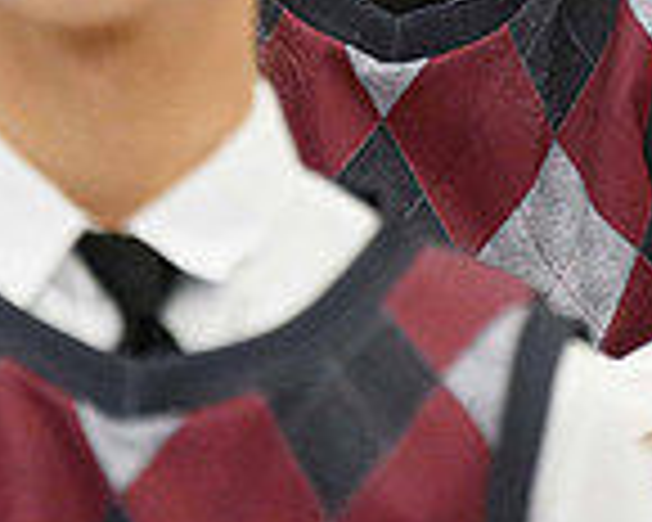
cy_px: -468
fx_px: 33731
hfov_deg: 1.1
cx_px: 594
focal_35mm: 1748
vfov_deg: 0.9
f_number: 5.6
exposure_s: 1/250
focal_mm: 400
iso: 6400
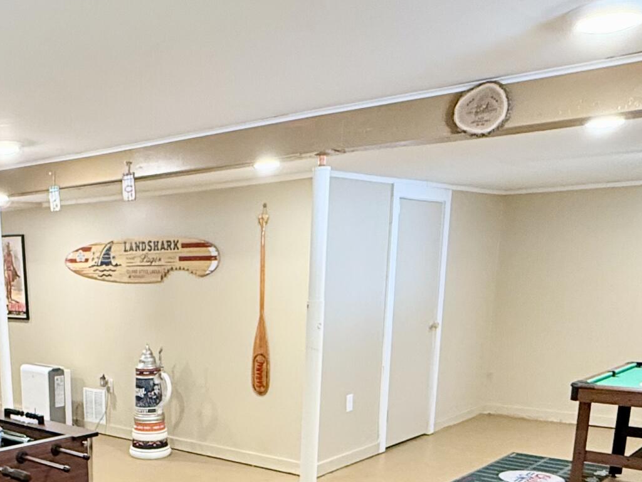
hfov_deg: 43.9
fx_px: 760
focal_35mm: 41
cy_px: 465
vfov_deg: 32.7
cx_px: 142
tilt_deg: -15.1
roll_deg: +1.2
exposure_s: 1/60
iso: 400
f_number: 2.2
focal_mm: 2.22
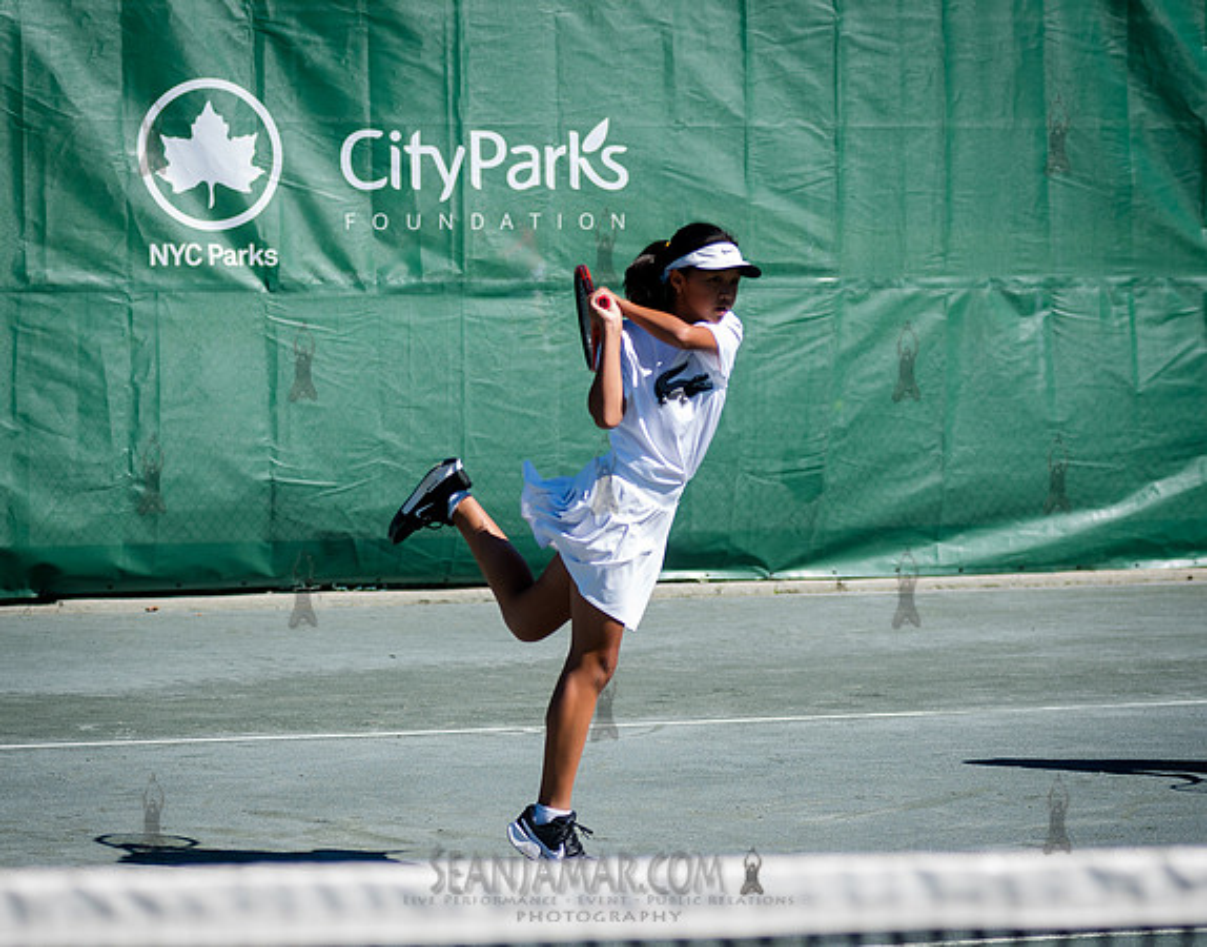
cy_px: 347
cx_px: 536
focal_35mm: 155
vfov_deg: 9.8
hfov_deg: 12.5
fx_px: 5491
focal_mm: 105
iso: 200
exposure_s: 1/1250
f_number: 4
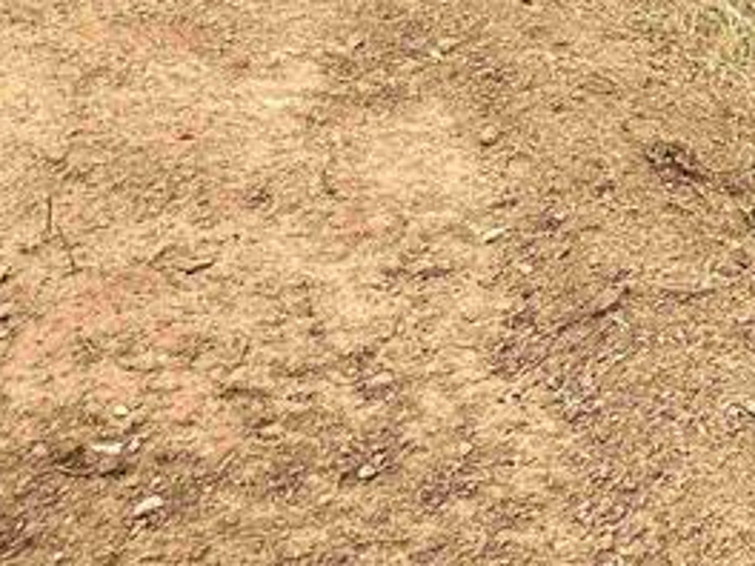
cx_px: 1224
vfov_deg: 14.0
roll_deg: +2.7
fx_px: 2028
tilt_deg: -3.1
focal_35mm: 93
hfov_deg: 18.1
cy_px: -463
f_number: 1.78
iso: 80
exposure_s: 1/745
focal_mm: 6.86
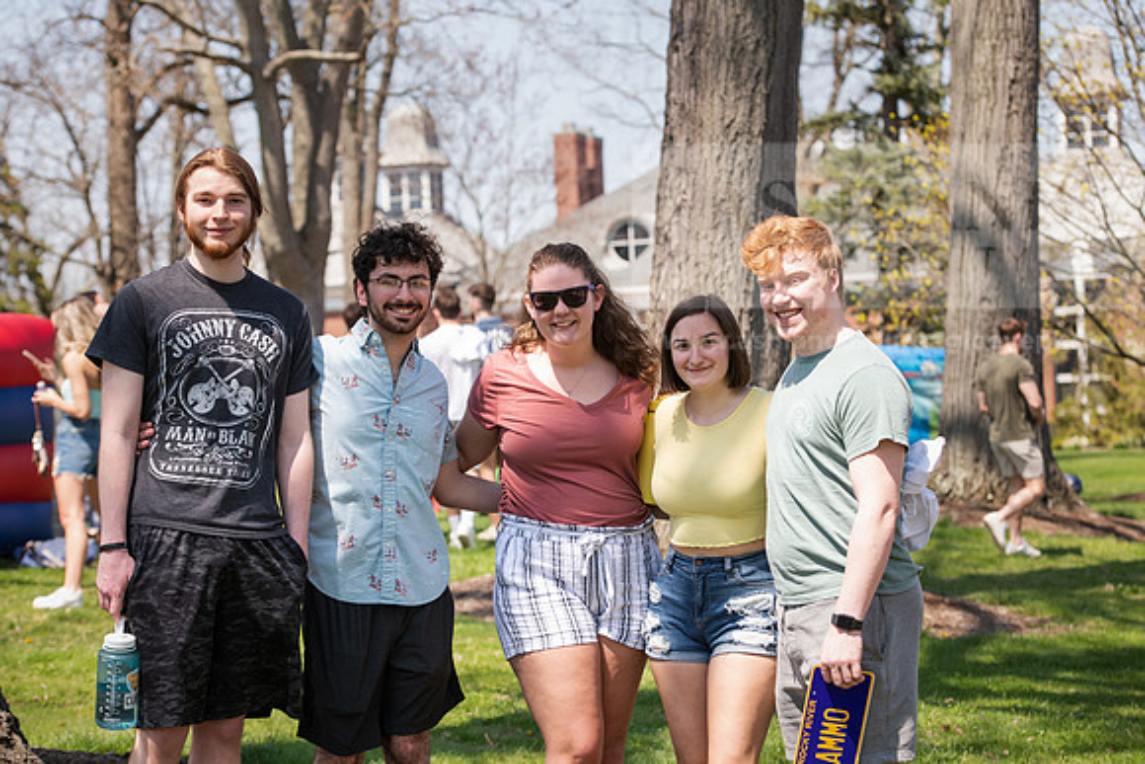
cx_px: 572
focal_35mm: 92
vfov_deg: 14.9
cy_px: 382
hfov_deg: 22.1
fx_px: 2927
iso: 160
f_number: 5
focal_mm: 92
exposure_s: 1/400
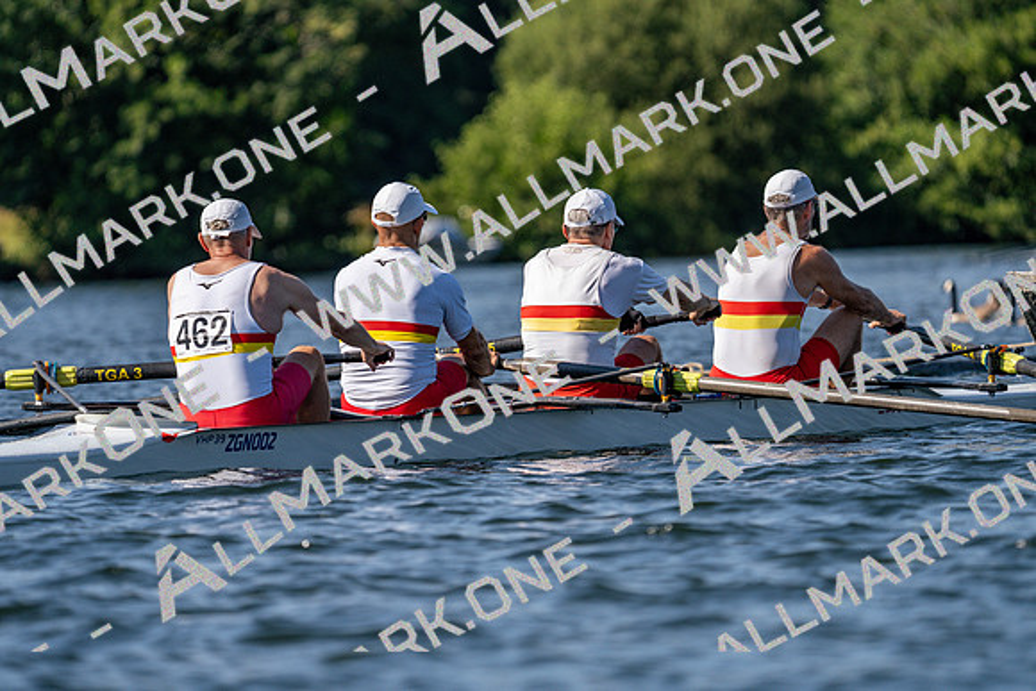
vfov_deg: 3.3
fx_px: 11830
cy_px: 346
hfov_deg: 5.0
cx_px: 518
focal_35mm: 411
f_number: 6.3
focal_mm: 411
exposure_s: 1/1600
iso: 200
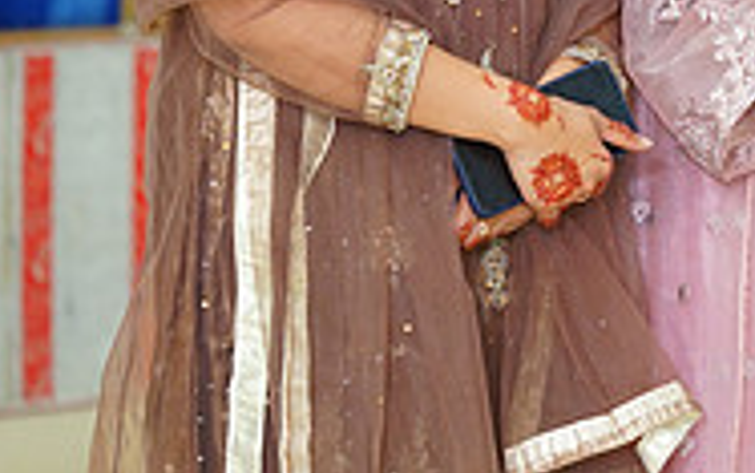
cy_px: -196
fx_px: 5537
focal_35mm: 269
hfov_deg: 7.7
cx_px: 1038
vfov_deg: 4.9
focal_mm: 85
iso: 640
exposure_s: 1/160
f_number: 2.8
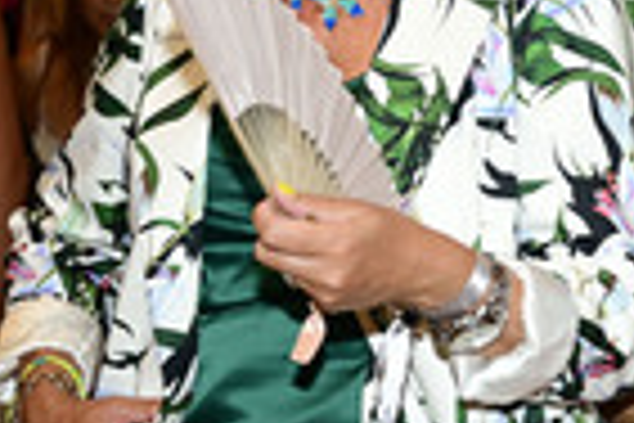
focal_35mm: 112
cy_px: 148
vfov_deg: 12.2
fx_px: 1972
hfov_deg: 17.4
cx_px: 753
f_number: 2.8
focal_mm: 35
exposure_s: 1/200
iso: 640
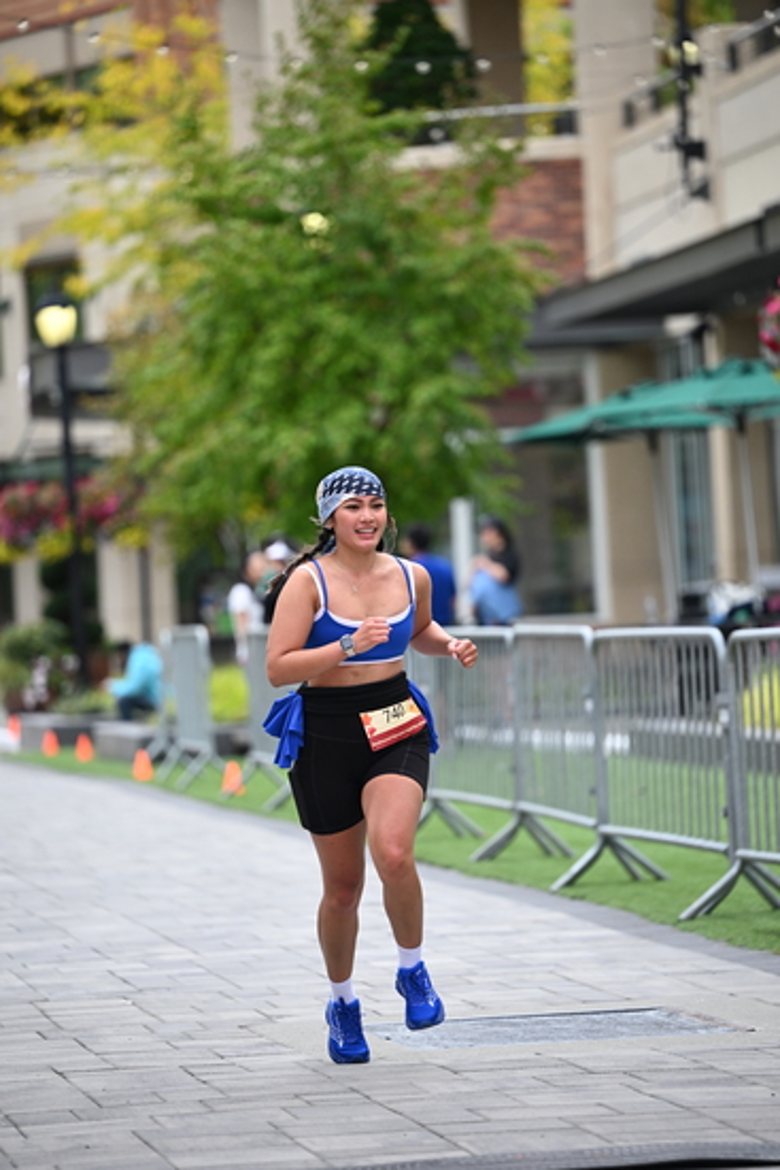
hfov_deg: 9.2
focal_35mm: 150
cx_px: 390
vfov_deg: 13.7
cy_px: 585
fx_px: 4872
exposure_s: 1/2000
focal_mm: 150
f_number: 2.8
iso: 640
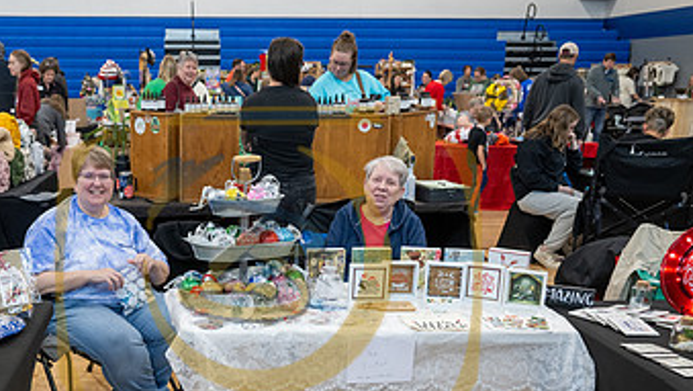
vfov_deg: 27.2
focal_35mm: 43
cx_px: 227
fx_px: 790
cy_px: 318
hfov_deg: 46.5
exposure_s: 1/125
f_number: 3.2
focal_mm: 24
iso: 1250
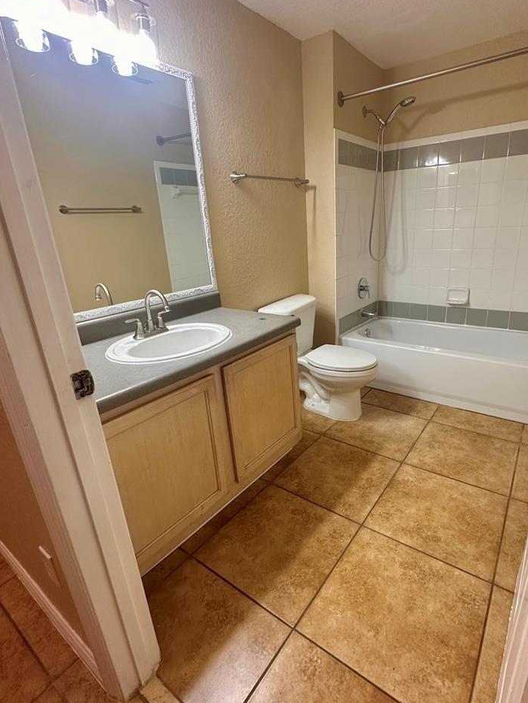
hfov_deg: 71.3
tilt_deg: -19.8
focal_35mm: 18
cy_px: 350
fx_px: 366
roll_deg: +2.5
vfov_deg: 87.7
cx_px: 298
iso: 250
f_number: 2.2
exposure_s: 1/120
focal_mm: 2.22
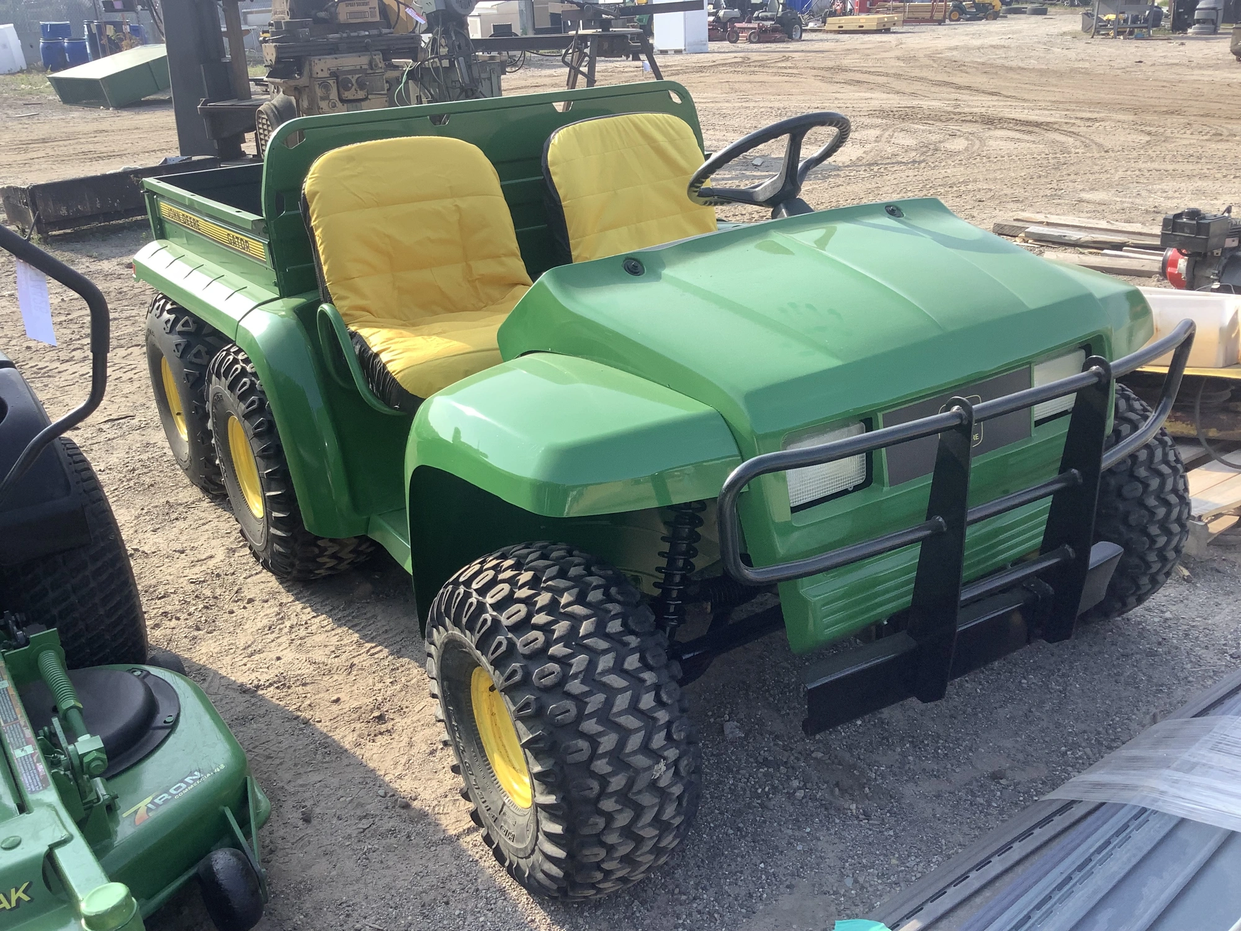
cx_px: 620
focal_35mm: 31
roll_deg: +0.2
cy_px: 466
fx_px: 1111
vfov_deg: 45.4
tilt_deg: -25.4
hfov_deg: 58.4
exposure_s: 1/394
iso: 25
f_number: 2.4
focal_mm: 3.3
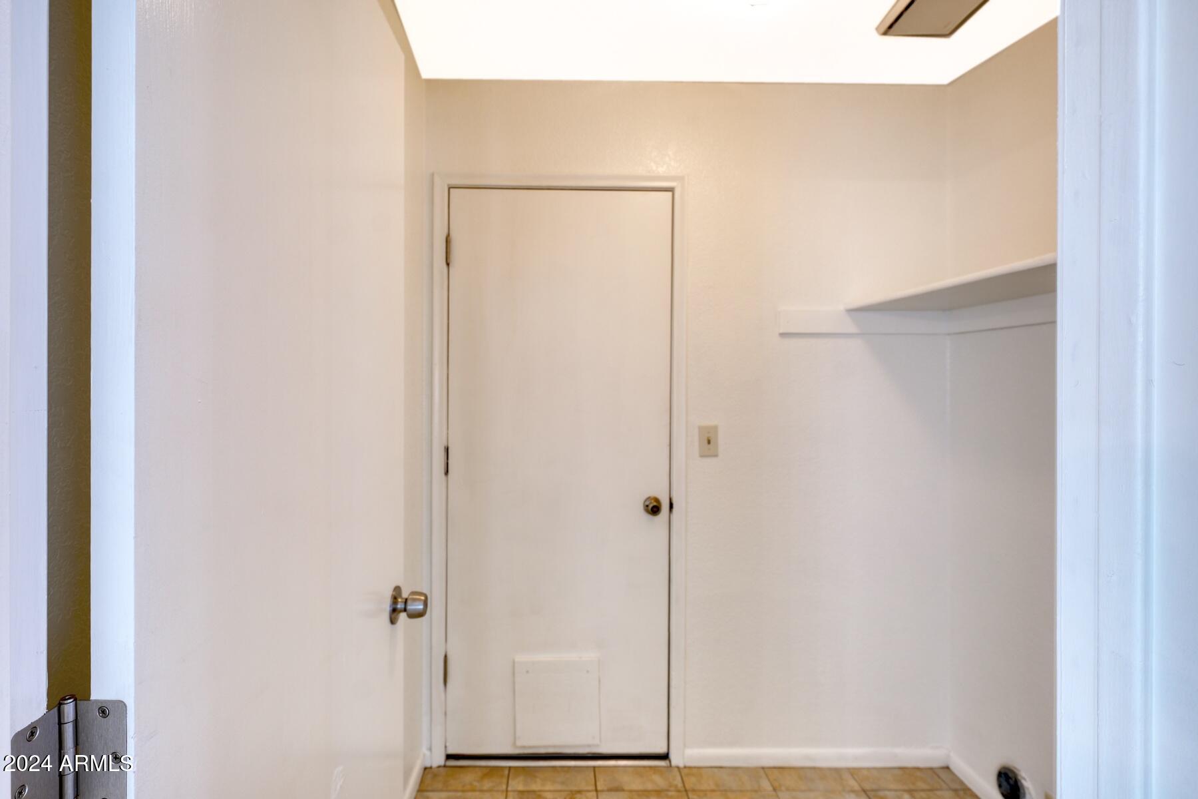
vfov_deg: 73.7
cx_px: 599
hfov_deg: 96.7
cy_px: 400
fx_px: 532
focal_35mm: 16
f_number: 8
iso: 400
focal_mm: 16
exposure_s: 1/3.33
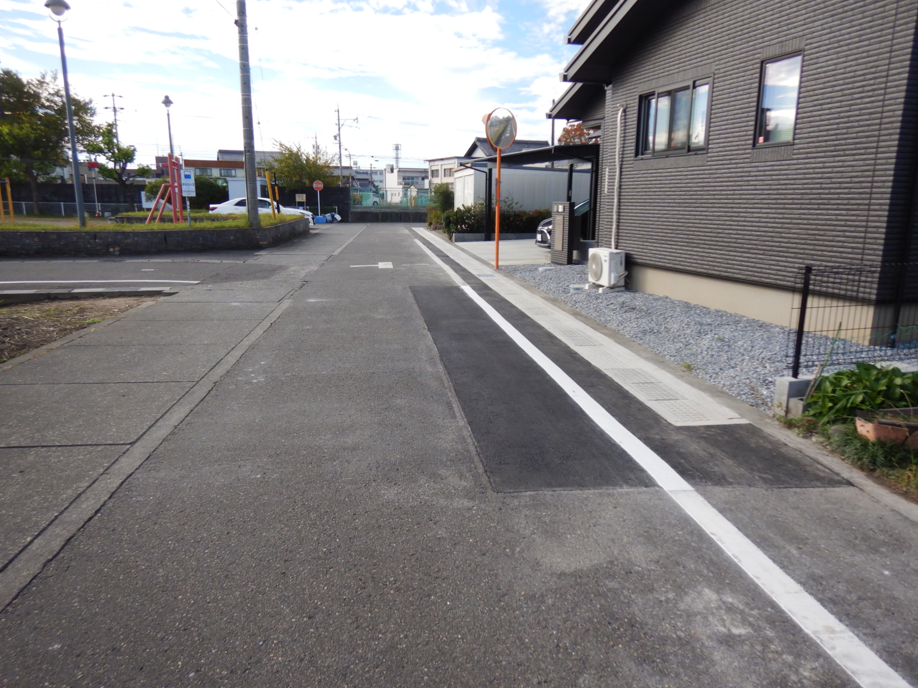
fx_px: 663
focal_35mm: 25
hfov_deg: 69.4
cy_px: 354
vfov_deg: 54.9
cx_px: 456
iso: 125
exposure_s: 1/800
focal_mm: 4.3
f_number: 2.8
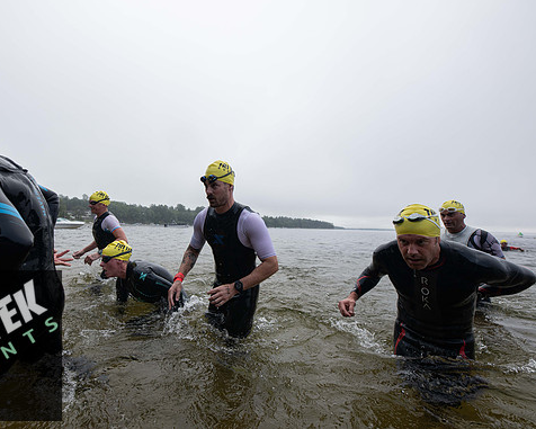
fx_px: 254
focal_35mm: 16
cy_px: 212
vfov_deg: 80.4
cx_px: 229
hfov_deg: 92.4
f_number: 4
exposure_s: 1/800
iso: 320
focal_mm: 14
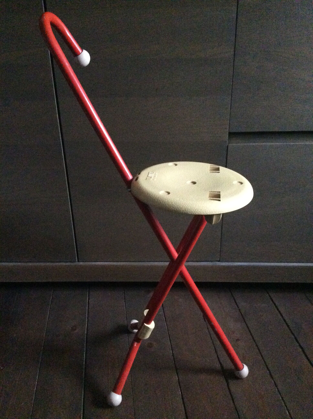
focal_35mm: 32
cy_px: 210
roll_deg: +1.0
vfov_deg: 56.9
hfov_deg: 44.1
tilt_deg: -25.3
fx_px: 387
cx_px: 156
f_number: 2.4
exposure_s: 1/17
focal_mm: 3.3
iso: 500
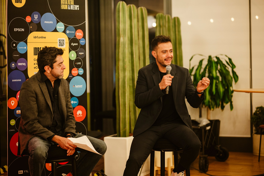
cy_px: 88
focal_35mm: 85
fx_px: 624
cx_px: 132
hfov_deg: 23.9
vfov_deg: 16.1
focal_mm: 85
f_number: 2
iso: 800
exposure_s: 1/125
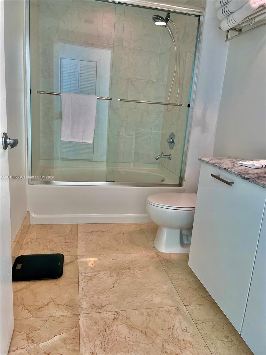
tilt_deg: -13.4
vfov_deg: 67.3
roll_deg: -4.3
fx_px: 266
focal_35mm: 26
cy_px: 178
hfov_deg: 53.1
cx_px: 133
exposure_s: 1/120
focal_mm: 4.2
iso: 100
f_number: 1.6
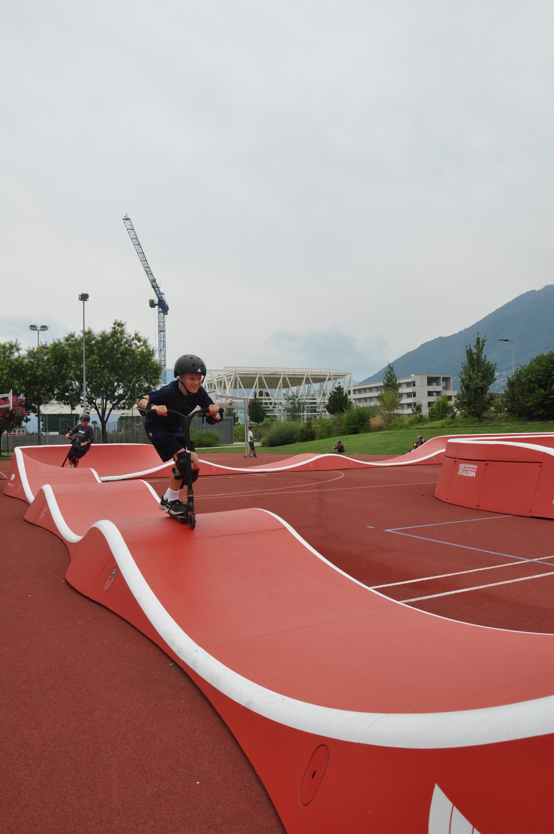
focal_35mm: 27
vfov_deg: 67.4
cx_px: 277
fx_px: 625
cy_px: 417
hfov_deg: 47.8
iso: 200
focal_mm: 18
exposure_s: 1/320
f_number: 9
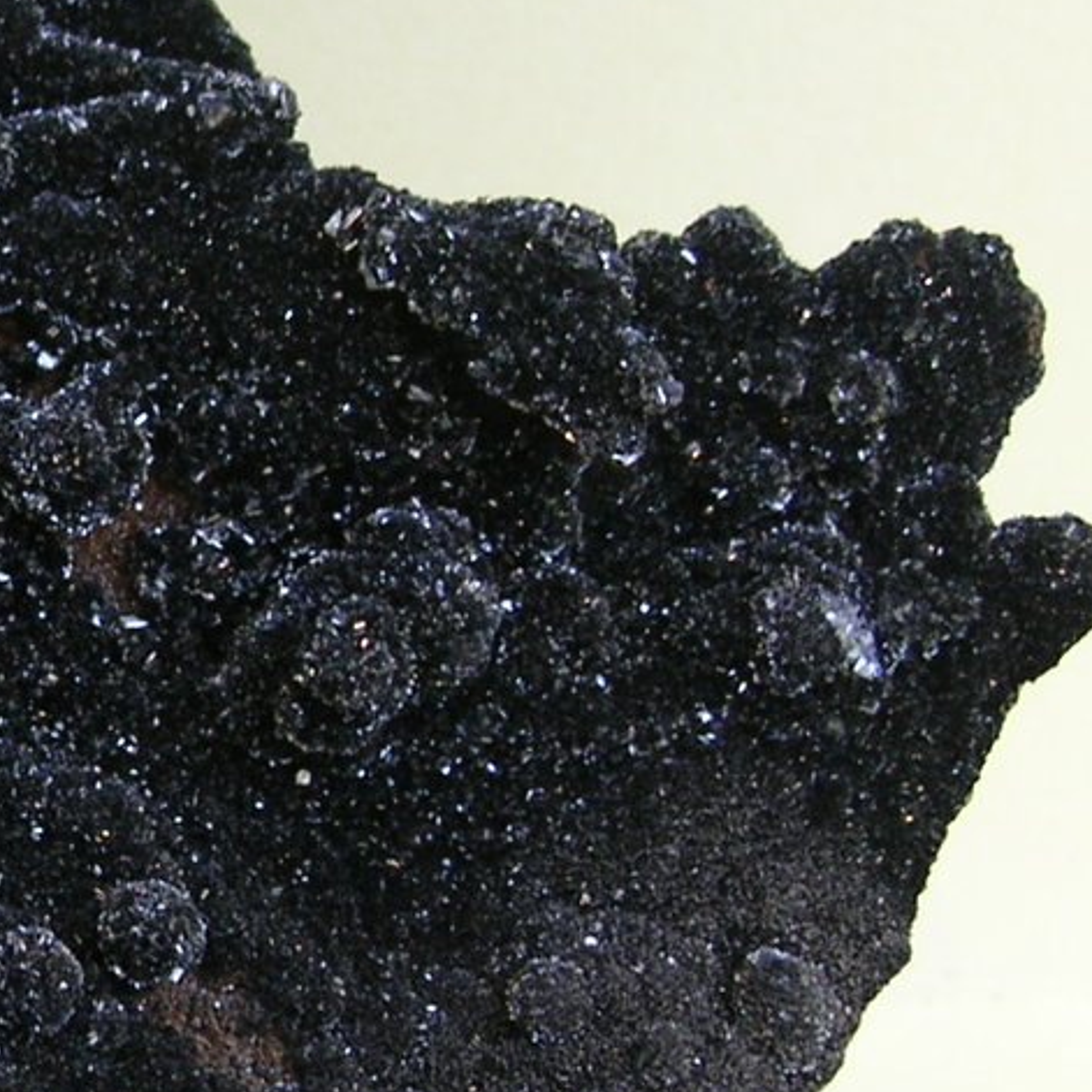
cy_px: 692
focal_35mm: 108
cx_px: -348
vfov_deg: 16.1
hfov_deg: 15.3
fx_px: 3855
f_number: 2.7
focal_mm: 6
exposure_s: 1/6
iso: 50
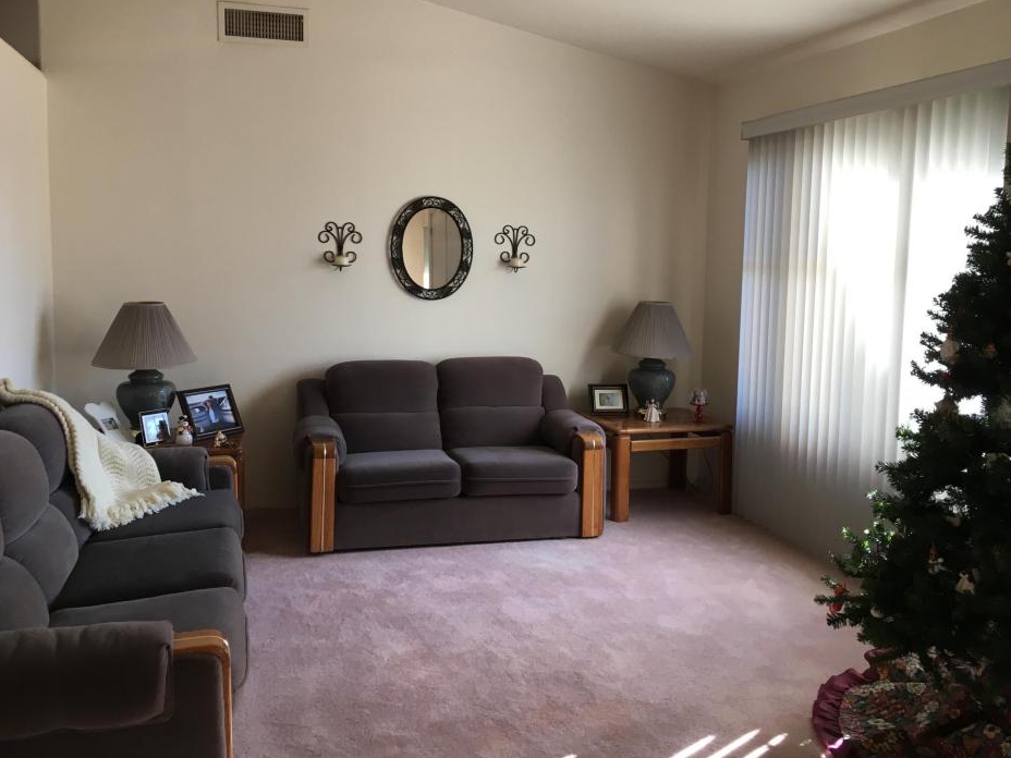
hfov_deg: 56.8
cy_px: 344
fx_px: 935
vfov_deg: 44.1
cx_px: 503
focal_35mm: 32
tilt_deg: -6.4
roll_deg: -0.1
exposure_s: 1/40
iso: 25
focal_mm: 4.15
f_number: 2.2
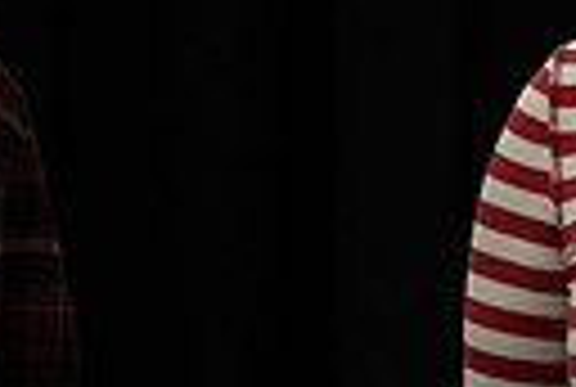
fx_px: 15348
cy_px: -40
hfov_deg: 2.1
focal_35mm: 957
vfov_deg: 1.4
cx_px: 1274
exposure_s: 1/160
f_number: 6
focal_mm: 212
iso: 4000
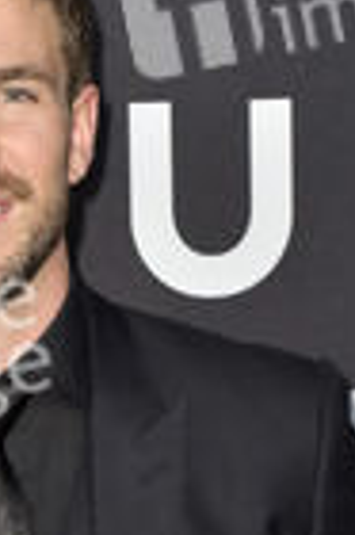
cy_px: 562
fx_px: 2802
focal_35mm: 189
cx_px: -32
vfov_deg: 10.8
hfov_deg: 7.2
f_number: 6.3
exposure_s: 1/320
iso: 500
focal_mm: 66
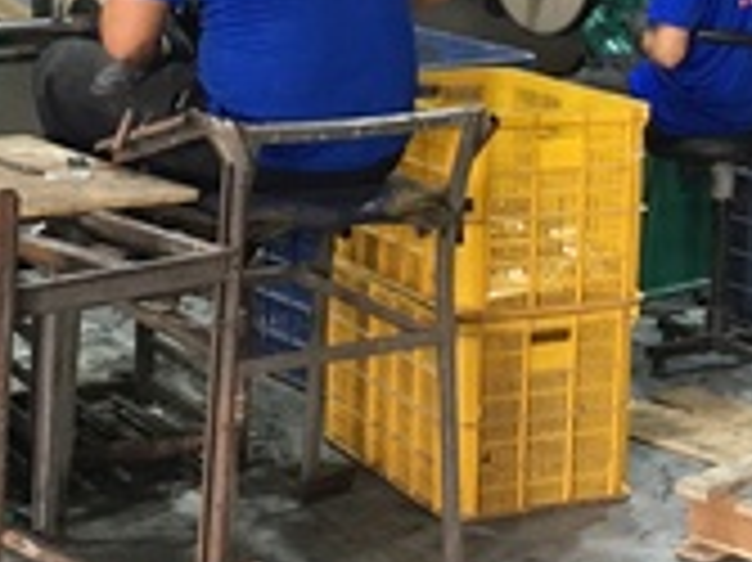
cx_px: 477
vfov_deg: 14.0
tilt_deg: -6.6
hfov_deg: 18.9
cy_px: -13
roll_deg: -2.5
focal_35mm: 104
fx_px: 2258
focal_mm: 4.15
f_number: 2.2
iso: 125
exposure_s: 1/33
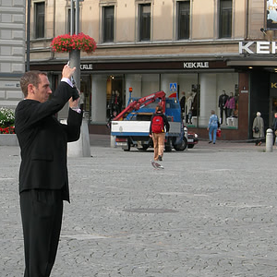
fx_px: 1747
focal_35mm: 193
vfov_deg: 9.1
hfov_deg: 9.1
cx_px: 84
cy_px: 105
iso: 50
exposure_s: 1/77
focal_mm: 23.4
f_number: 8.2
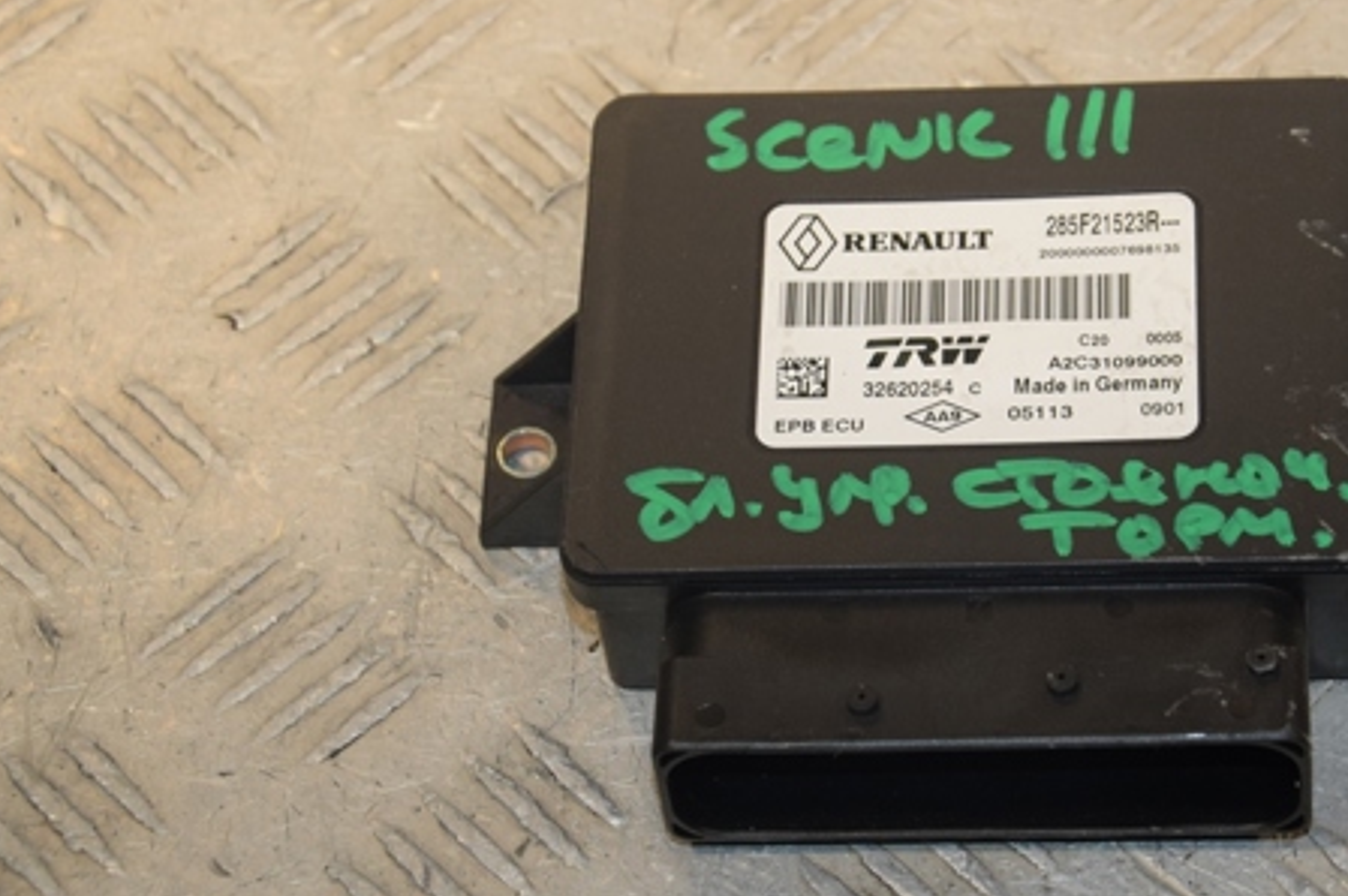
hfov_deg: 15.4
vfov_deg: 10.3
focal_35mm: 133
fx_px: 4976
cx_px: 897
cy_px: 370
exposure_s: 1/200
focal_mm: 62
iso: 800
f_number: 7.1
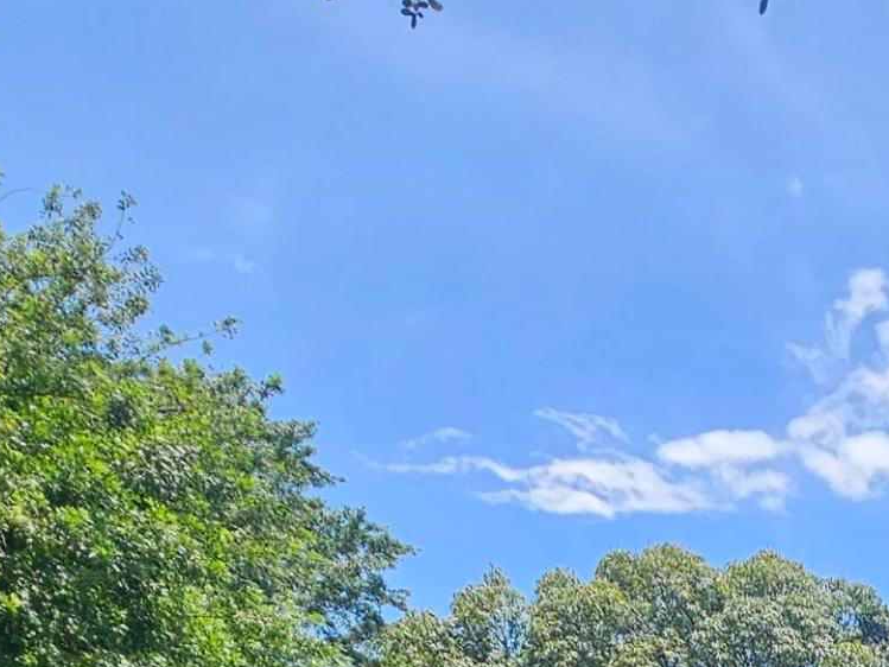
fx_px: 1284
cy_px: 1184
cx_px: 805
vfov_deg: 20.7
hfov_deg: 35.8
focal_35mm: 50
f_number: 2.2
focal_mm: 2.2
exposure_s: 1/1321
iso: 50
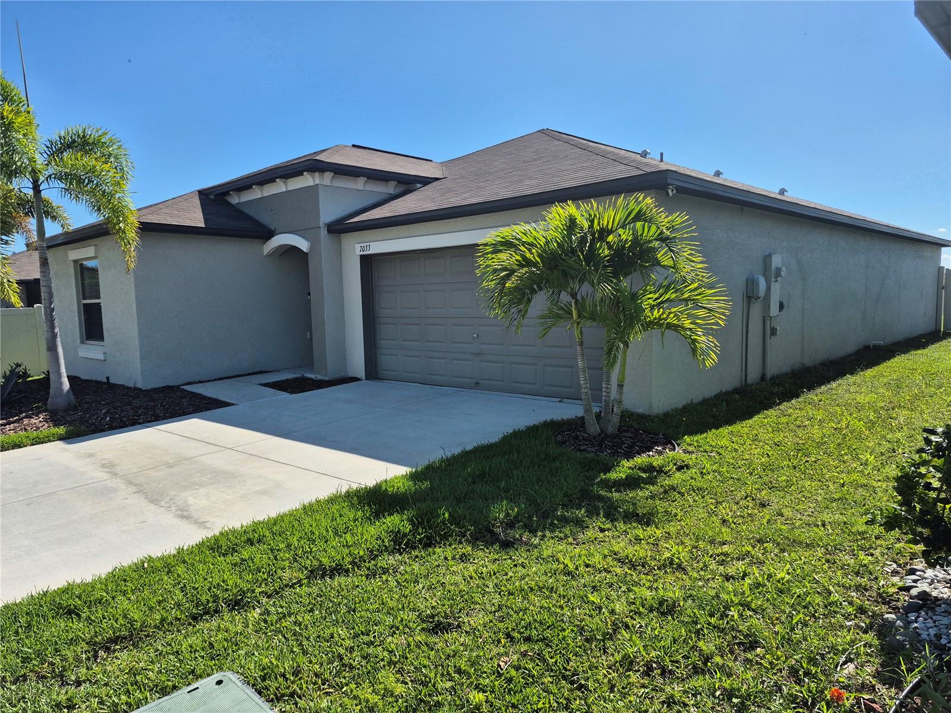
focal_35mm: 23
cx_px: 476
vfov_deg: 58.9
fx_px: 632
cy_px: 356
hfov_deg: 73.9
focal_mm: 5.4
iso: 25
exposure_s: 1/2056
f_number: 1.8
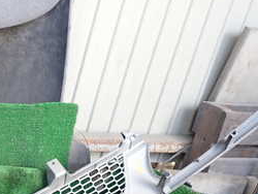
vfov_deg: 20.2
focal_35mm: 72
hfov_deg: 25.8
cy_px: 160
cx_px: 6
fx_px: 537
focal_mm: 5.4
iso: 100
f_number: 2.3
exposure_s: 1/60
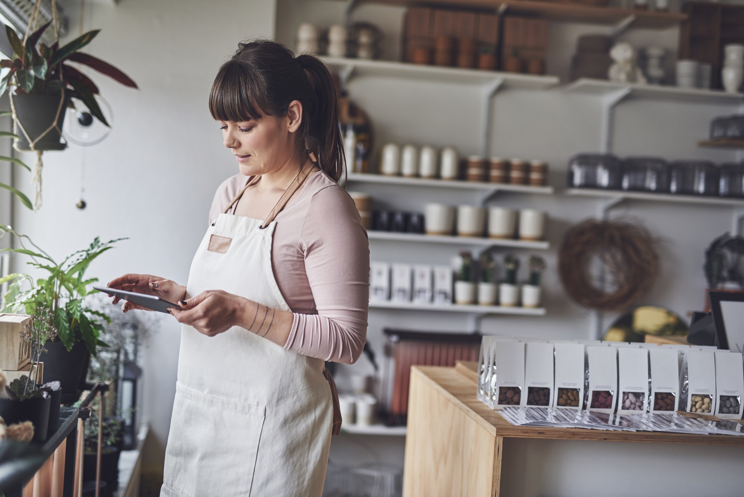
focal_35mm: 50
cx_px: 372
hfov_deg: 39.6
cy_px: 248
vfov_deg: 27.0
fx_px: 1033
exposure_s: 1/200
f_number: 1.8
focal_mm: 50
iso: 160
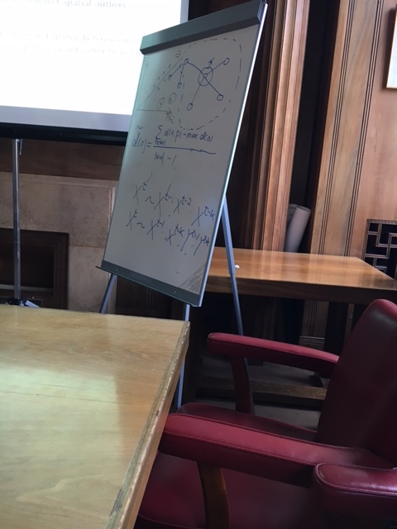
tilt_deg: -9.7
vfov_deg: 61.7
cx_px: 198
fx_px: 443
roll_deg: -5.2
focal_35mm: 29
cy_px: 264
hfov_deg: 48.2
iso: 100
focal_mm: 4.15
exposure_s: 1/33
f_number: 2.2
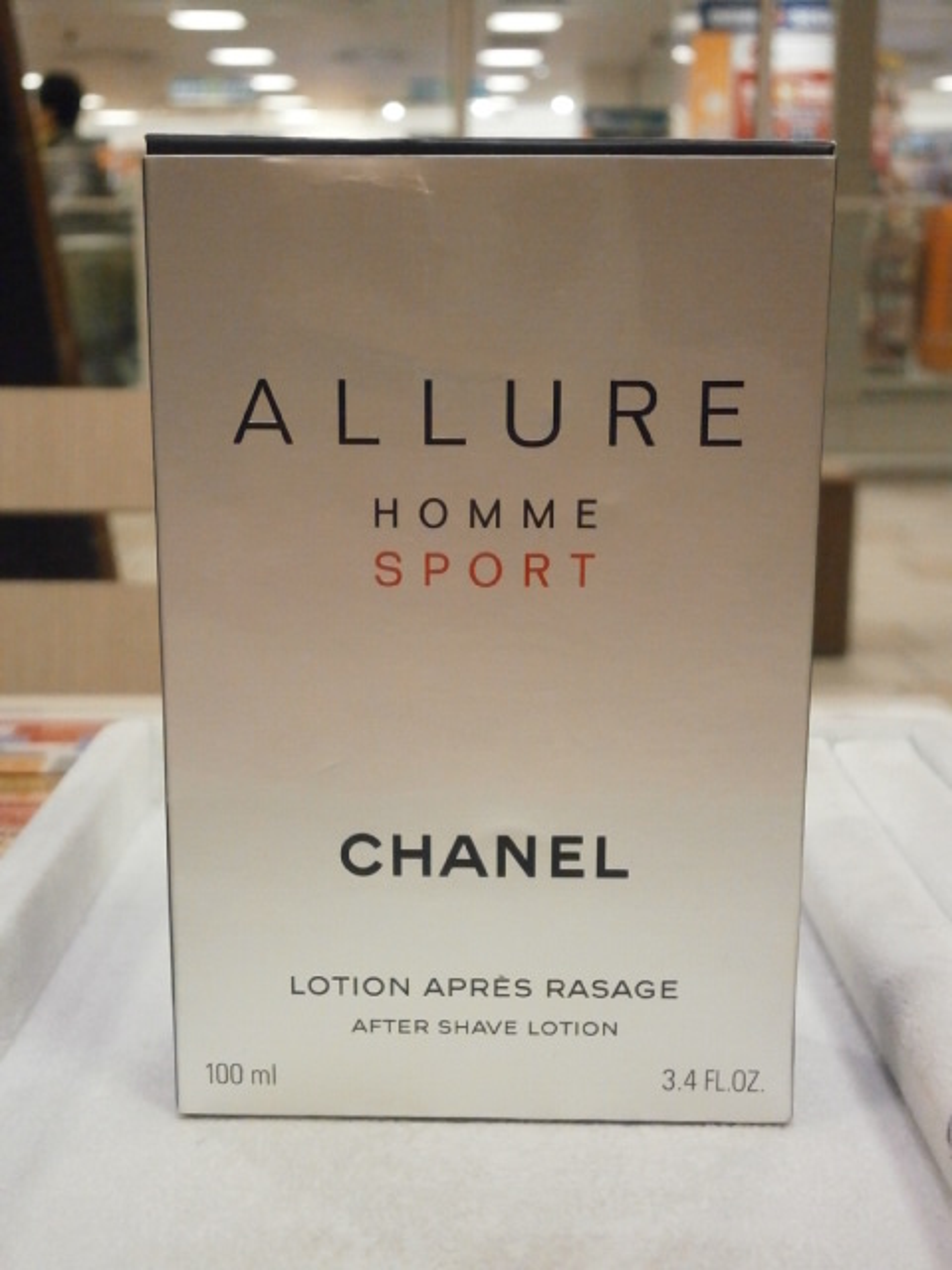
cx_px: 476
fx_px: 1723
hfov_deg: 30.9
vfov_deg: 40.4
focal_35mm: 47
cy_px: 635
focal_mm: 8.3
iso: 800
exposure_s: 1/200
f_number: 3.4
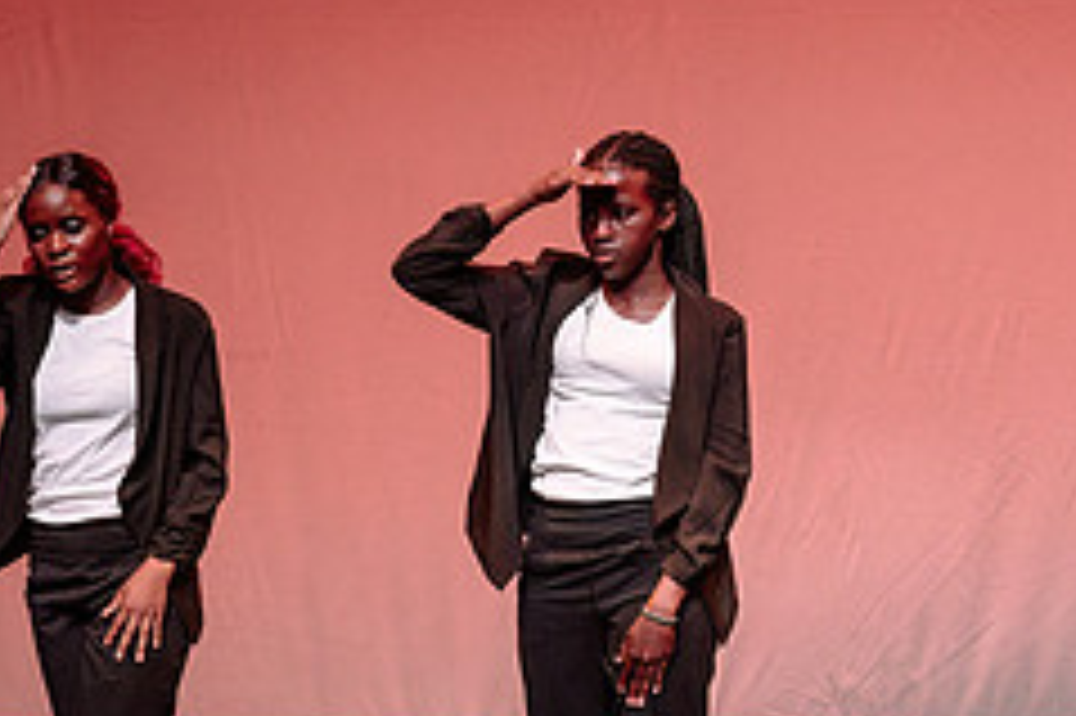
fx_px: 9229
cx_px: 945
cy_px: 615
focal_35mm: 309
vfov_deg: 4.4
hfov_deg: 6.7
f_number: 2.8
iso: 1250
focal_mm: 102
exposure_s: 1/400
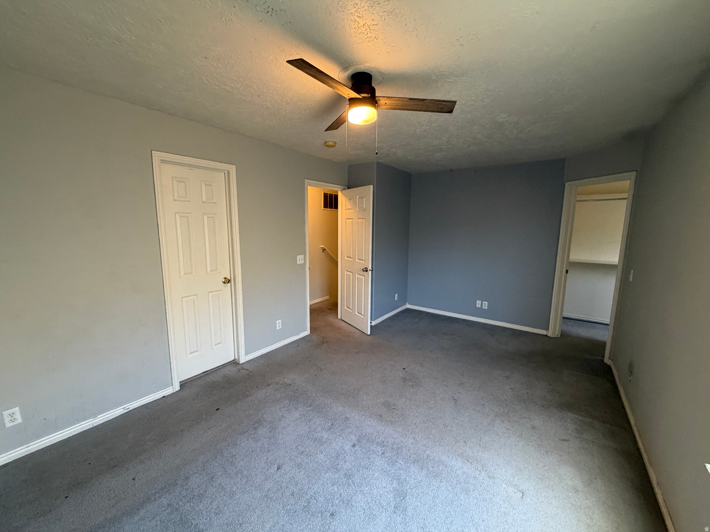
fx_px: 287
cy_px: 266
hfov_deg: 102.1
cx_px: 355
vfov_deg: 85.7
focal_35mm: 14
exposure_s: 1/60
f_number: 2.2
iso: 320
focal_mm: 2.22
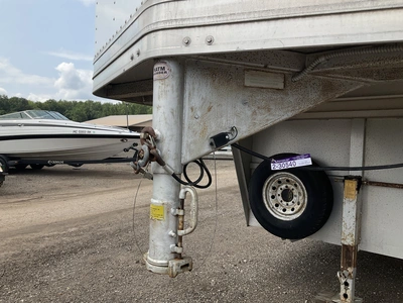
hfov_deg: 61.7
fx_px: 338
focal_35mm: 29
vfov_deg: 48.2
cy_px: 152
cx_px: 202
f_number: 1.8
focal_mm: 3
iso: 25
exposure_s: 1/1626
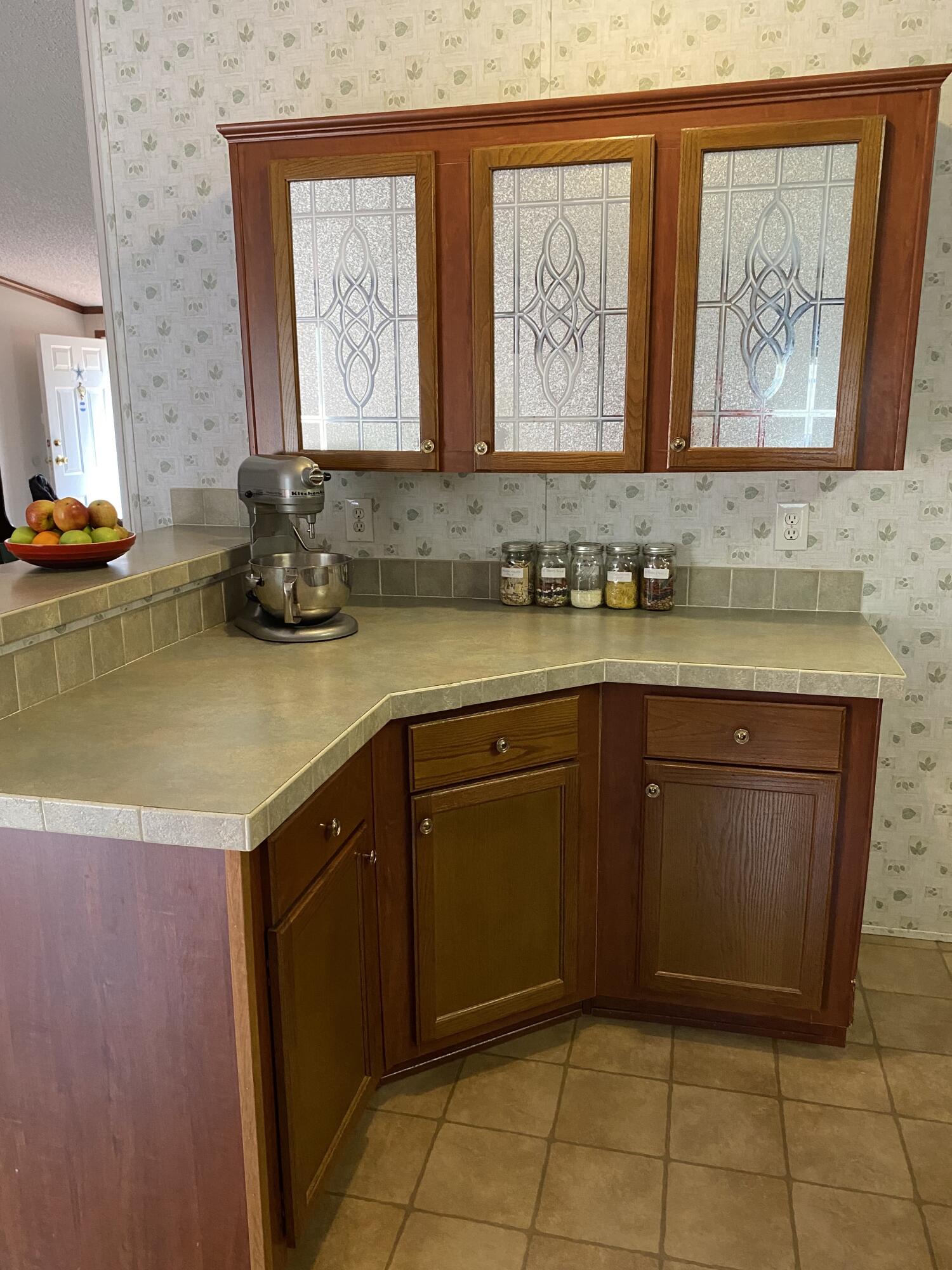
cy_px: 635
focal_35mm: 26
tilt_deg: -12.4
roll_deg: +1.6
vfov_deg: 67.3
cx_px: 476
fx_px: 953
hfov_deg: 53.1
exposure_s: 1/60
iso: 250
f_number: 1.8
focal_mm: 4.25
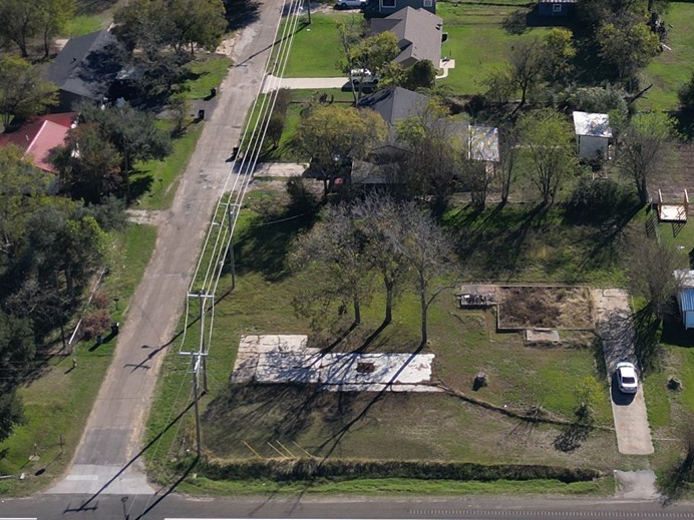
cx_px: 434
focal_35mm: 71
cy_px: 88
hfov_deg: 27.3
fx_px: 1423
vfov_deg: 20.4
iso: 100
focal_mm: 6.72
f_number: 1.7
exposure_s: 1/2000
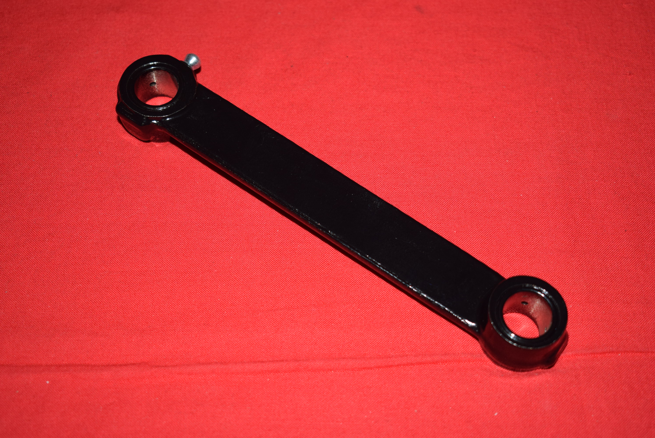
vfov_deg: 23.8
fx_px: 1038
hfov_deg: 35.0
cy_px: 219
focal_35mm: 57
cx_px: 328
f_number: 5
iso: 400
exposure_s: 1/200
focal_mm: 38
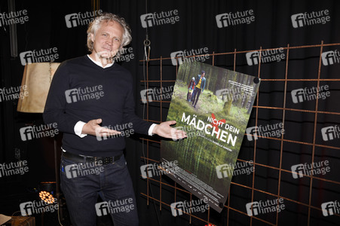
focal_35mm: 30
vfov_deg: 43.5
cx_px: 170
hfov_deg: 62.0
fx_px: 283
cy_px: 113
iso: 160
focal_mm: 30
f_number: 6.3
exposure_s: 1/125
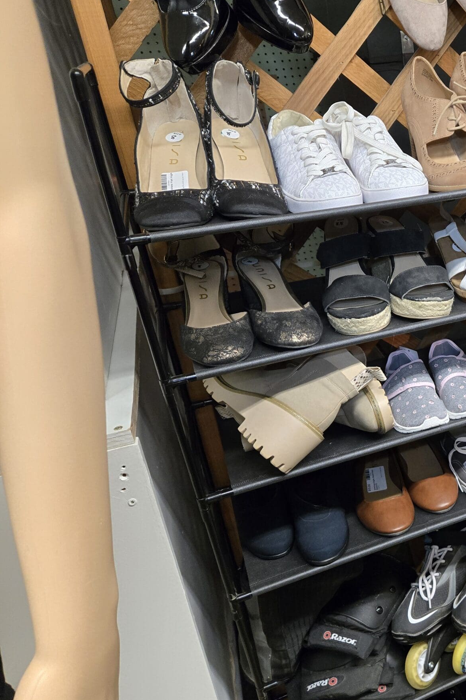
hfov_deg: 33.2
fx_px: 680
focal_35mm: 35
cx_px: 511
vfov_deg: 54.4
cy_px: 350
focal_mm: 5.4
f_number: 1.8
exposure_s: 1/120
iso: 640
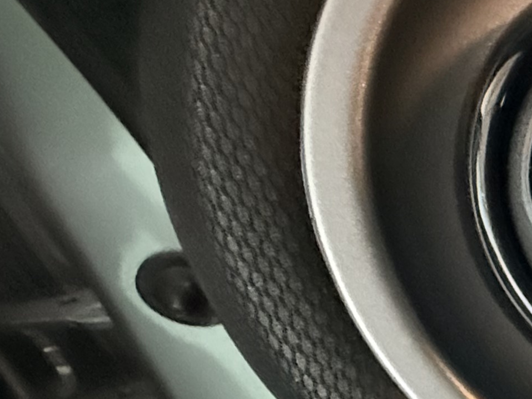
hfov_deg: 20.7
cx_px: 991
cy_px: 478
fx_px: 907
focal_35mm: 59
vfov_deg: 22.8
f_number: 2.2
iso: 1600
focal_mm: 2.22
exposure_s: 1/34
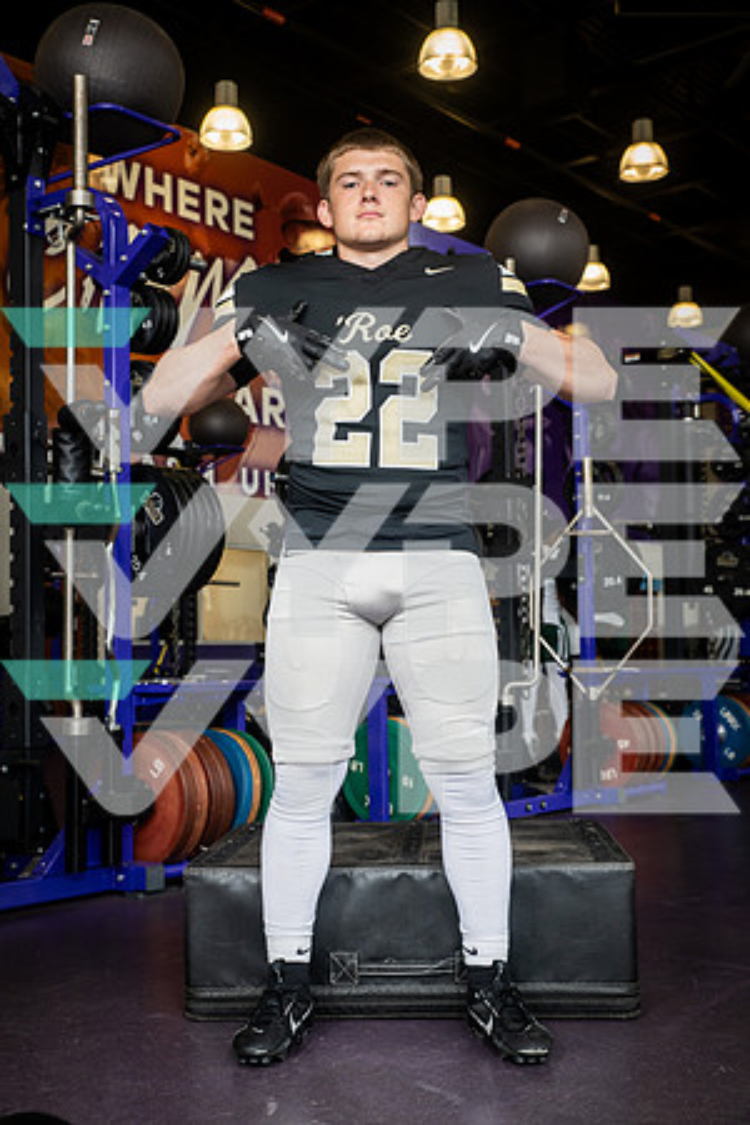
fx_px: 1437
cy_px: 562
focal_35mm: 46
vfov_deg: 42.7
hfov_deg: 29.2
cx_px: 375
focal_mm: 46
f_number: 5.6
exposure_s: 1/250
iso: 500
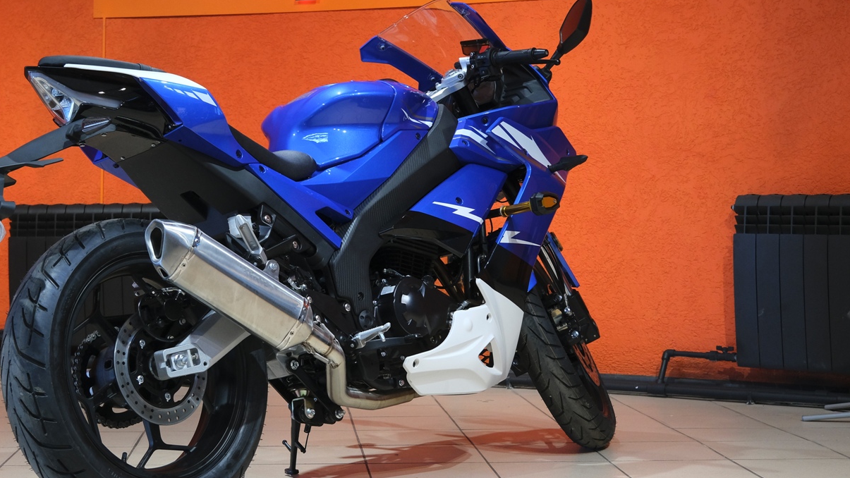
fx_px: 1443
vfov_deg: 18.8
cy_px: 153
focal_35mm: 64
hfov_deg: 32.6
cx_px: 305
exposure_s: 1/100
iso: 1250
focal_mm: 30.8
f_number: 4
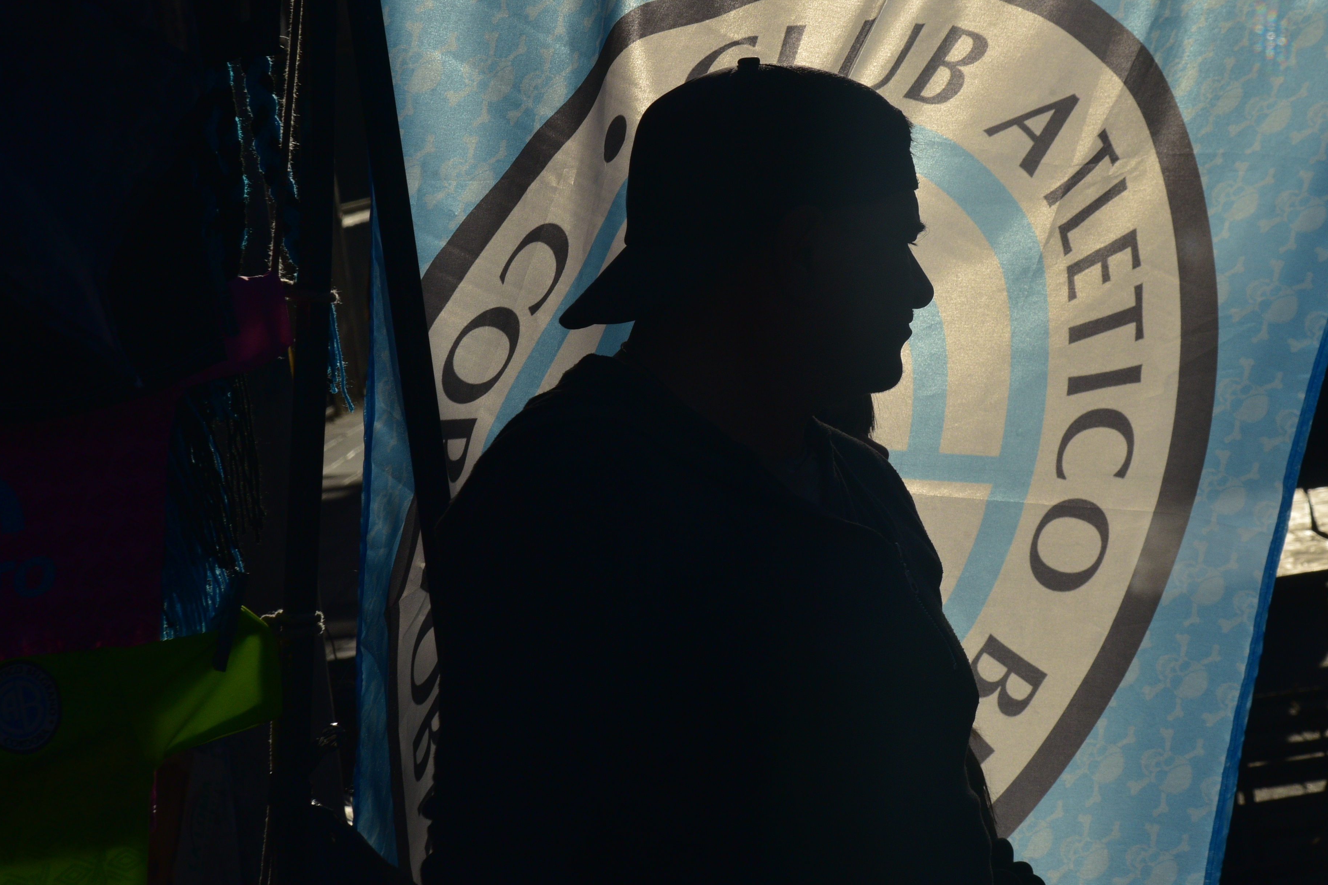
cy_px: 336
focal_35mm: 182
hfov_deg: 11.3
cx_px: 971
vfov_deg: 7.5
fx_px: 6713
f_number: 16
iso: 250
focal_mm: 120
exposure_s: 1/1600
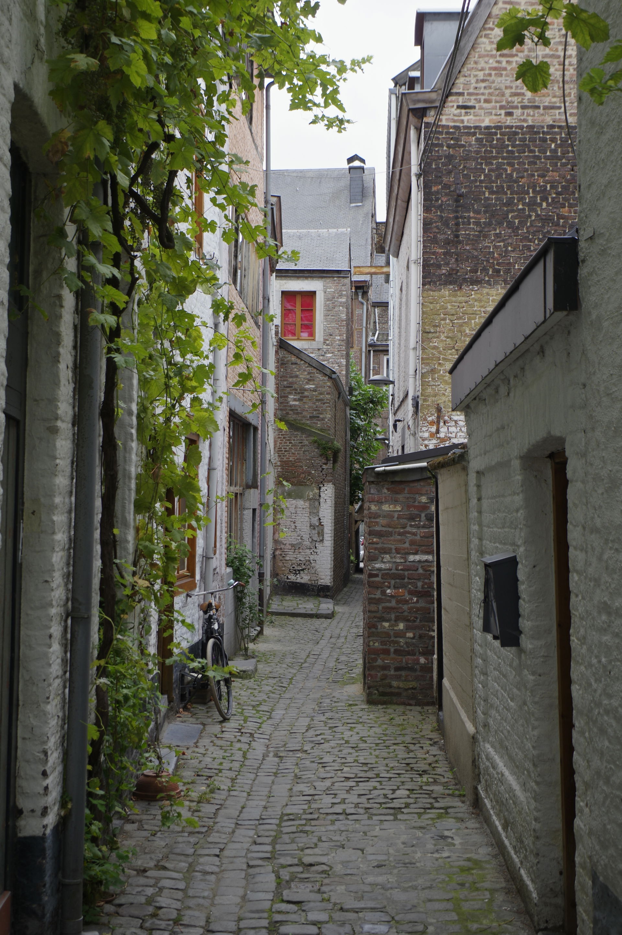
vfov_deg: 42.8
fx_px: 1194
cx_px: 311
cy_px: 468
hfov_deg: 29.2
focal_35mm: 46
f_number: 8
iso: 200
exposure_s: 1/30
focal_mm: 31
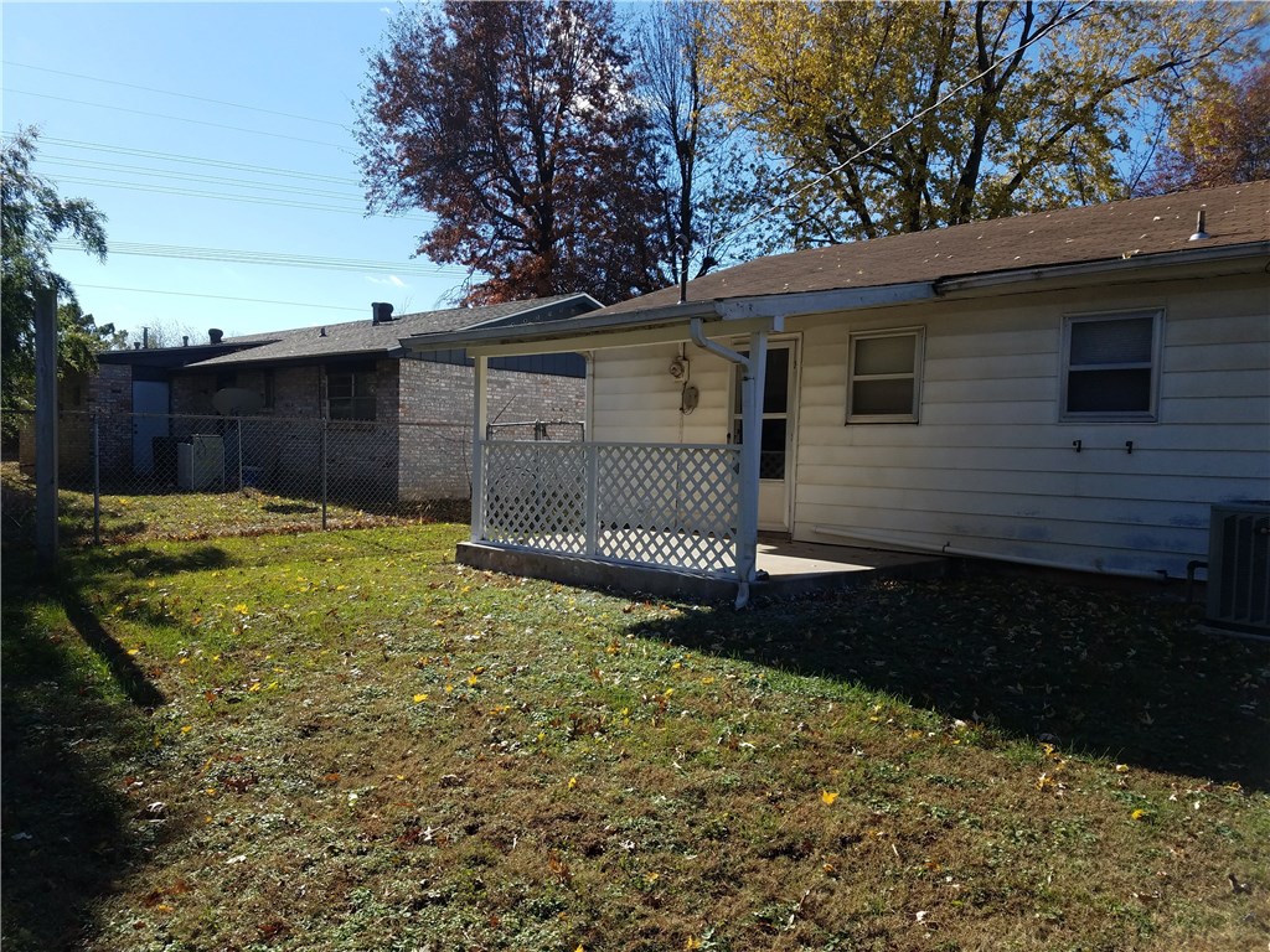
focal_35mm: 26
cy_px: 476
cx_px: 635
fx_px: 954
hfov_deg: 67.3
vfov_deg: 53.1
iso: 50
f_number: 1.7
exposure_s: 1/2288
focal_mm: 4.2
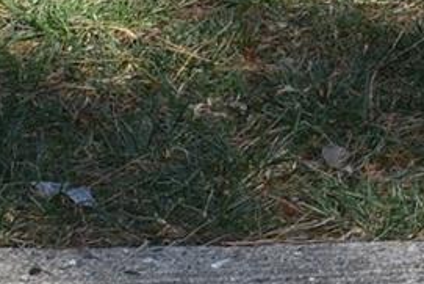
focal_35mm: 261
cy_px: -289
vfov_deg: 5.2
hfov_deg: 7.6
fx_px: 3073
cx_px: 837
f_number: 5.6
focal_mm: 23
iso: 100
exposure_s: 1/125
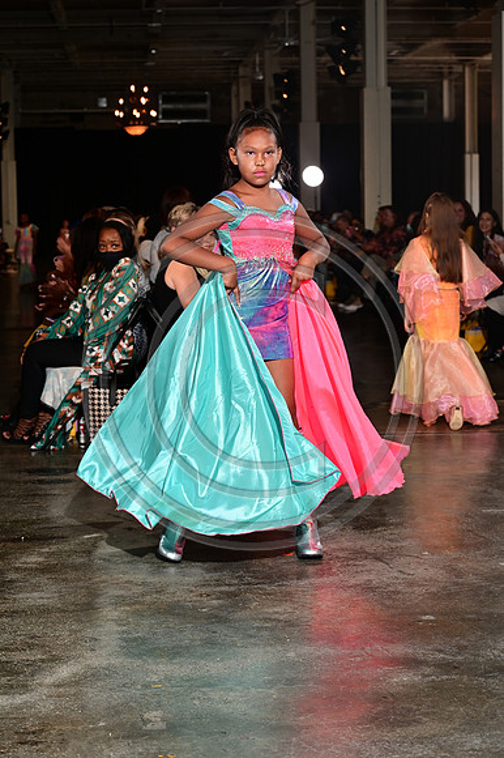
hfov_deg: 19.4
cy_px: 379
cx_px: 252
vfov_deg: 28.9
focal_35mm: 70
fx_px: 1472
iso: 1000
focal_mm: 70
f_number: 6.3
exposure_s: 1/160
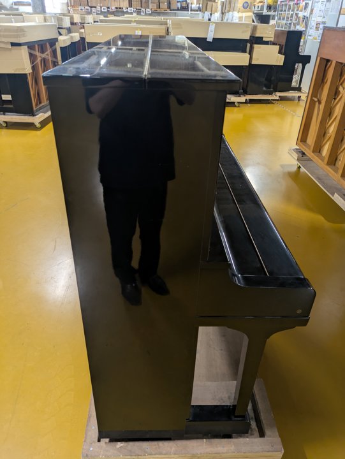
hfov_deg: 54.9
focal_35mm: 25
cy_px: 230
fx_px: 332
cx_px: 172
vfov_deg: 69.4
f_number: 1.89
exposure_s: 1/30
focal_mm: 5.43
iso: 143
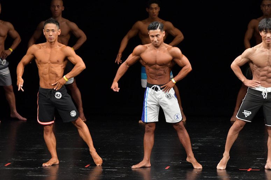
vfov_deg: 4.8
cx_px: 136
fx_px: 2144
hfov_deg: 7.2
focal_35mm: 285
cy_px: 90
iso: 3200
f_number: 5.6
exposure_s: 1/400
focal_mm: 190
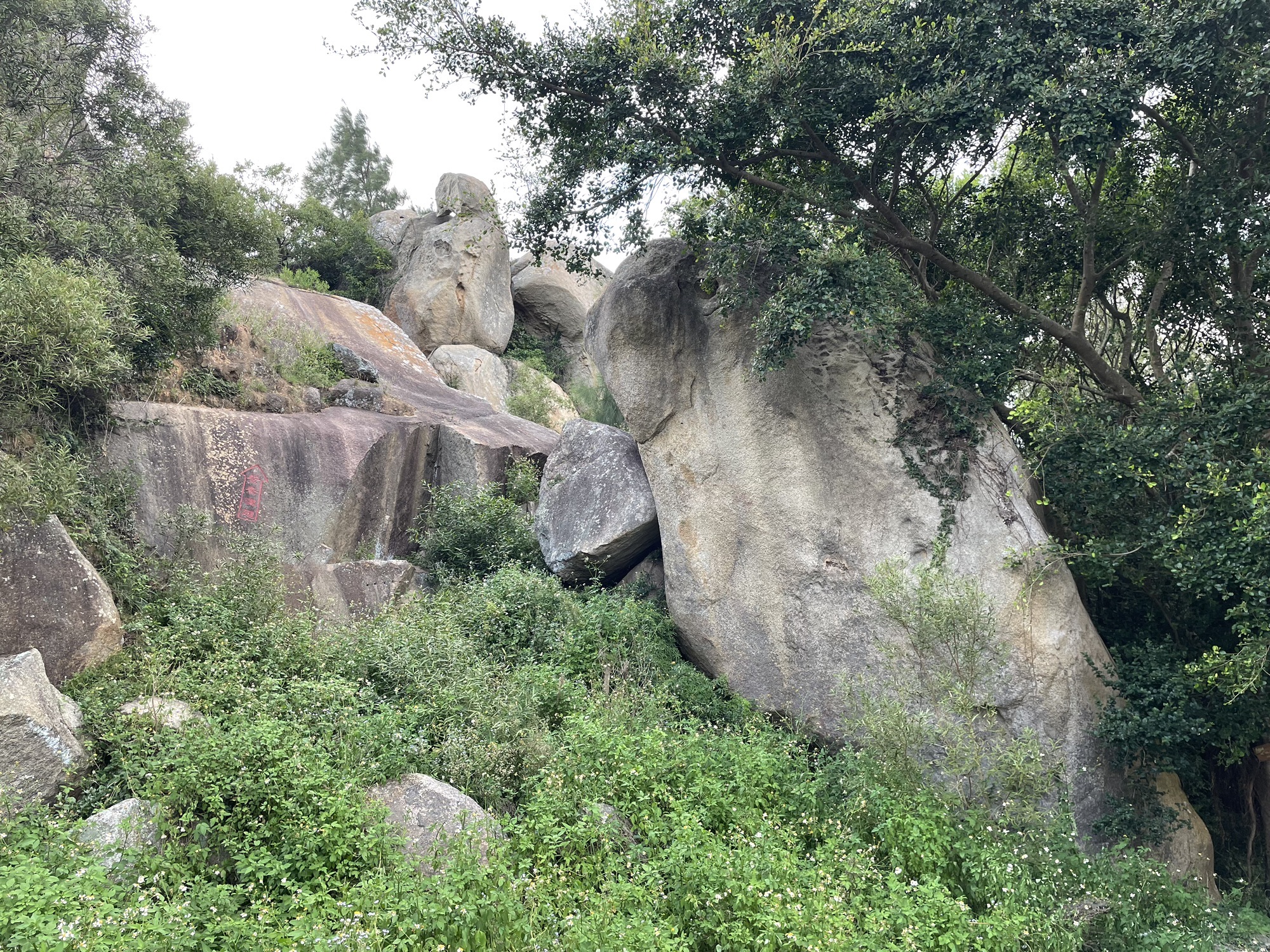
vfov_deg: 53.1
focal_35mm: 26
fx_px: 954
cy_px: 476
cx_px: 635
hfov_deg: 67.3
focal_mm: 4.2
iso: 32
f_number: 1.6
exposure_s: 1/161
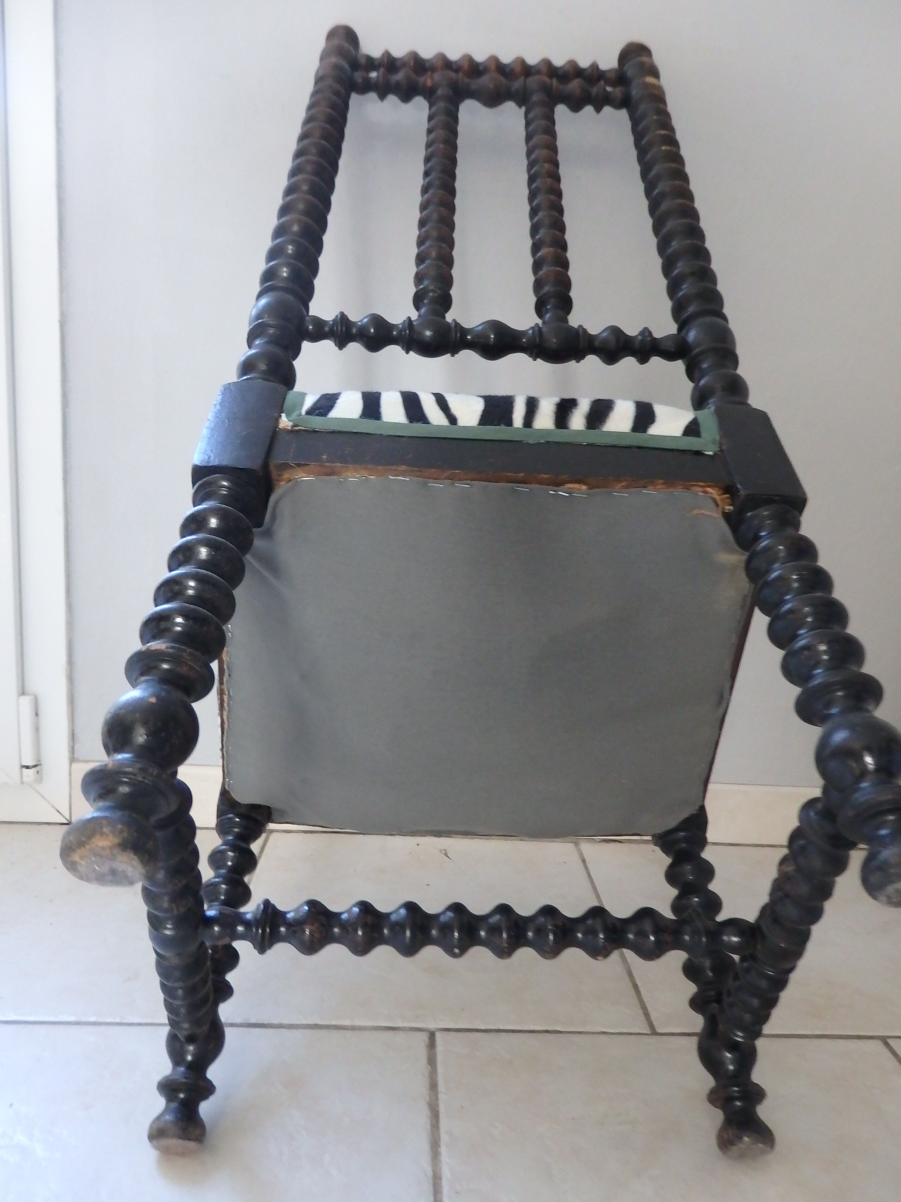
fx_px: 868
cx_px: 450
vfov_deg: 69.4
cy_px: 601
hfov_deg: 54.9
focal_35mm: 25
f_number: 3
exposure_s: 1/30
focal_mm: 4.5
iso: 640
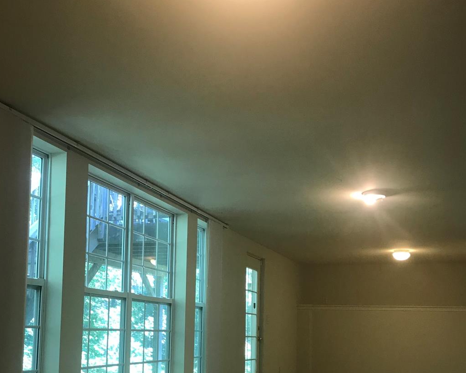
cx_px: 204
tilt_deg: +4.2
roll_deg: -3.3
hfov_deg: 44.7
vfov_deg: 35.4
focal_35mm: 41
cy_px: 296
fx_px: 565
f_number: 1.8
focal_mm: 3.99
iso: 40
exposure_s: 1/24
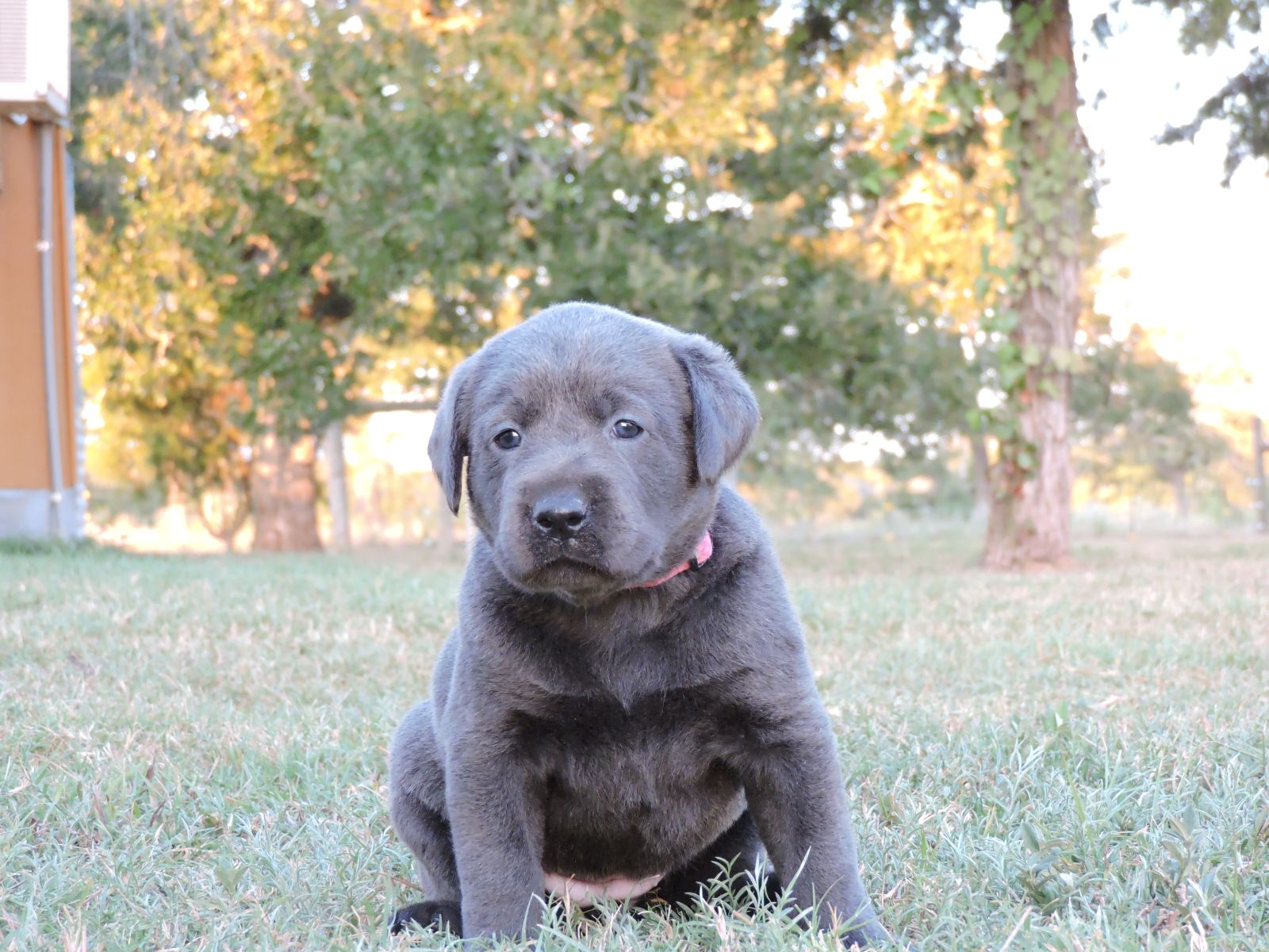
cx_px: 634
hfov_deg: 21.8
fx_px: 3299
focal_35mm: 90
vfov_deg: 16.4
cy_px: 476
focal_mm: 16.1
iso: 800
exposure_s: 1/80
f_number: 4.1
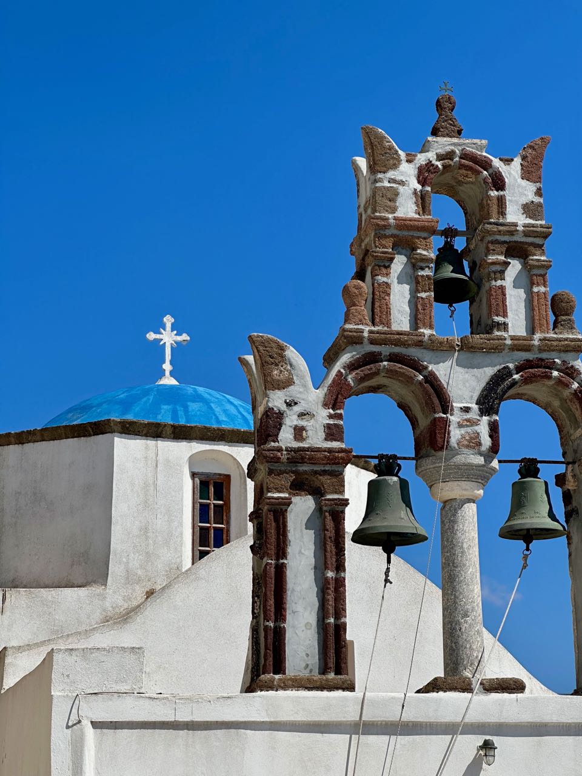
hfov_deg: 19.1
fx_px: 1726
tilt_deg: +15.1
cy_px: 388
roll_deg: -0.1
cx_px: 291
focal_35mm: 77
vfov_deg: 25.3
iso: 32
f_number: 2.8
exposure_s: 1/1340
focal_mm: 9
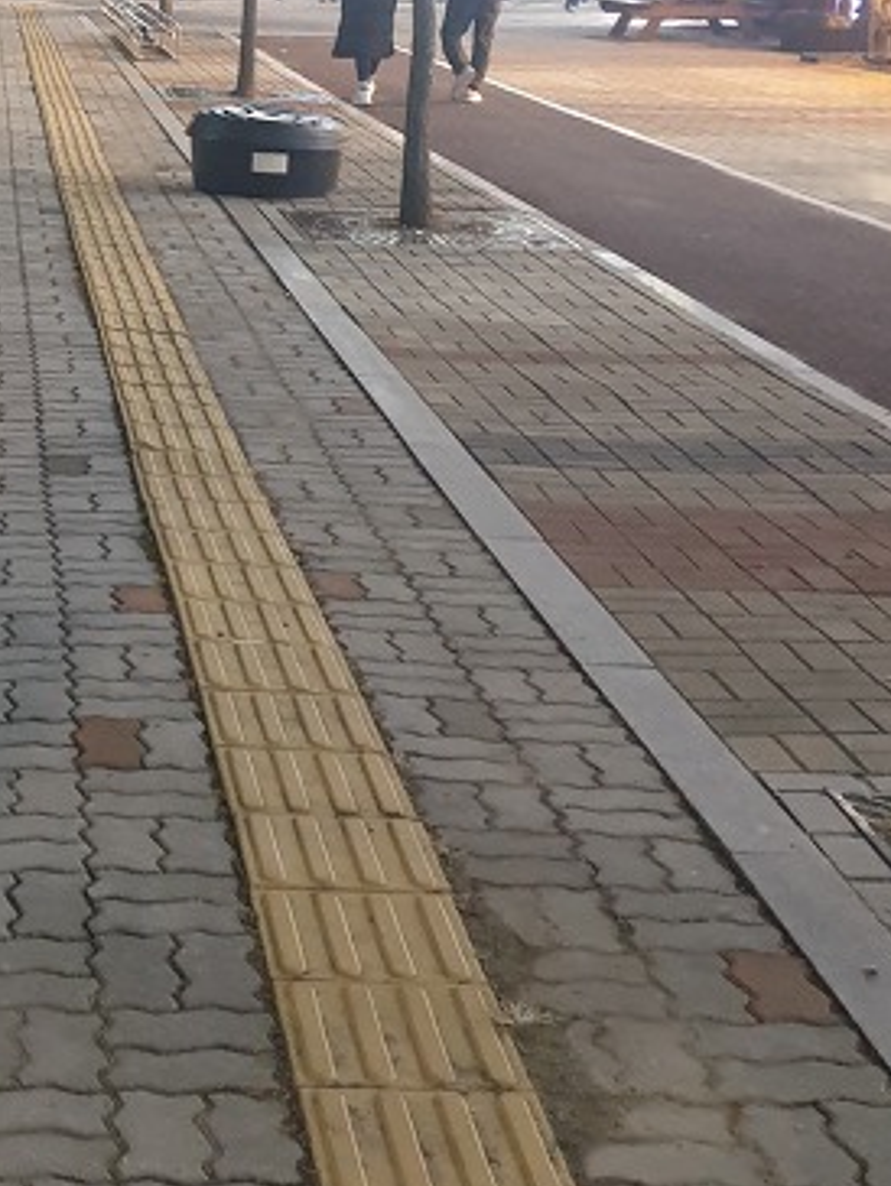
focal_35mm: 73
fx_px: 2504
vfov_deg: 25.4
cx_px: -16
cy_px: 13
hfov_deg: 19.5
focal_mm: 4.3
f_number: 1.5
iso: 250
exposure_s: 1/17
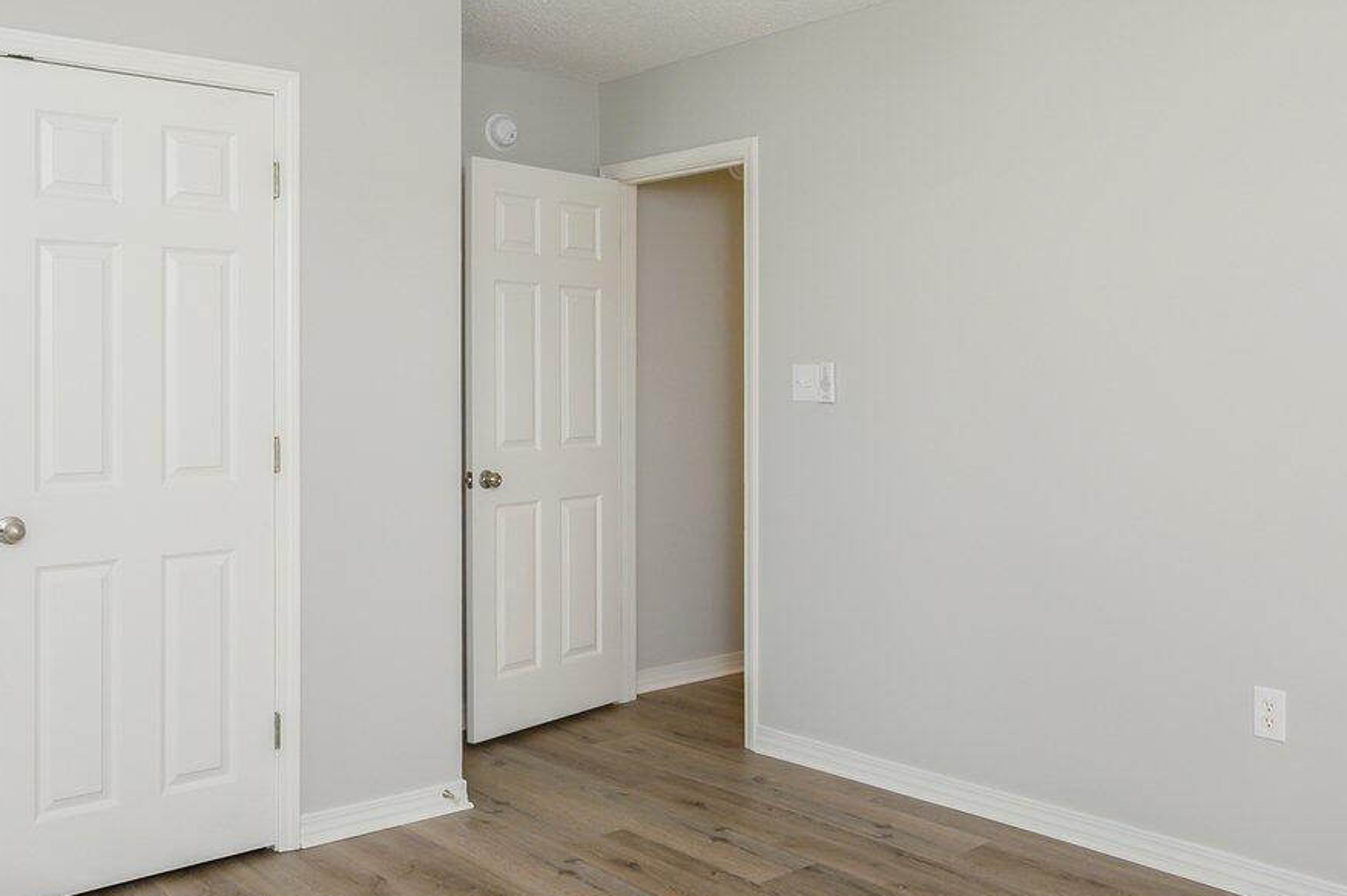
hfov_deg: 54.5
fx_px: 1309
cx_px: 689
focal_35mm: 35
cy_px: 380
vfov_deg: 37.7
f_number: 7.1
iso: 320
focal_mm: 15
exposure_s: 1/30
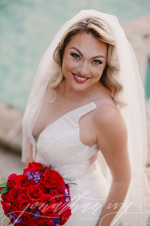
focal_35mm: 85
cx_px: 75
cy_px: 113
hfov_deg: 16.0
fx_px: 532
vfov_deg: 23.9
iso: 1600
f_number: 2
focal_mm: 85
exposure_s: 1/100
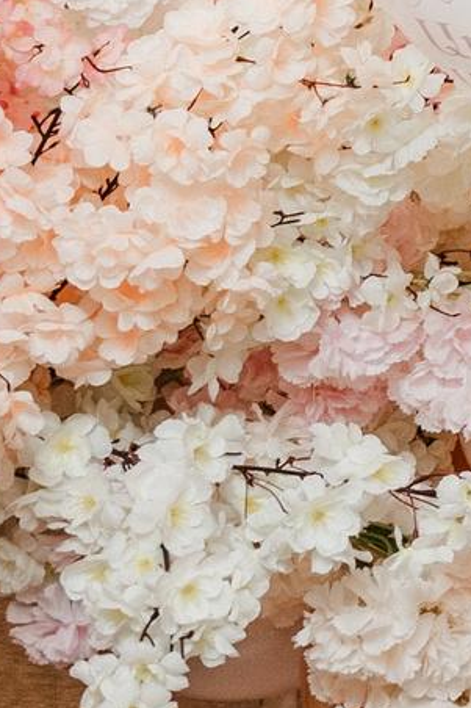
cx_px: 1989
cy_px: -479
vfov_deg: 8.8
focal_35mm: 227
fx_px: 4458
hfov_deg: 5.2
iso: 250
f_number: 4
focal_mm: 34
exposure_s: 1/160
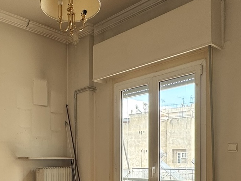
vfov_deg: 33.3
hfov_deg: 45.0
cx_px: 76
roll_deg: +0.7
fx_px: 285
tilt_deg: +0.3
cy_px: 163
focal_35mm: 41
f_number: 2.2
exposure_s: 1/99
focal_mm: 2.22
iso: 40
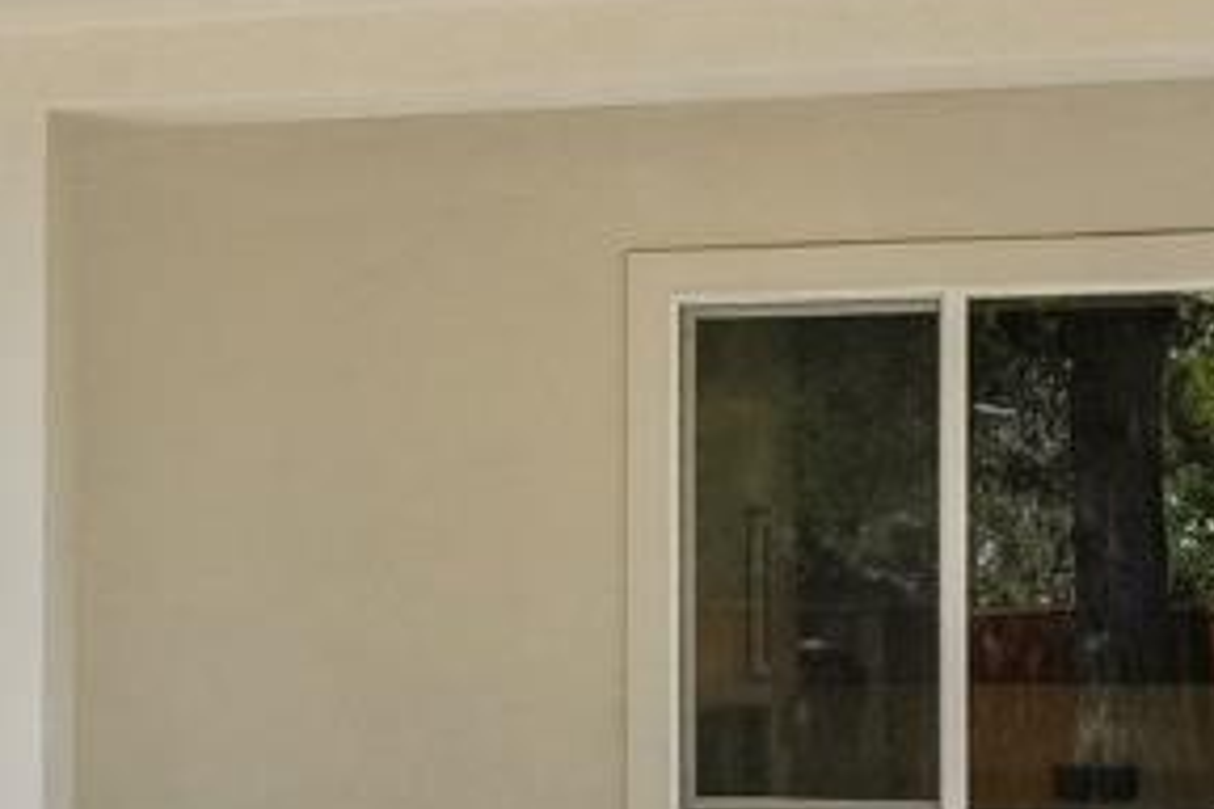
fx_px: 3577
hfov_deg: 17.8
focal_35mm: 106
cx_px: -451
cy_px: 440
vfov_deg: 12.9
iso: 640
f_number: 8
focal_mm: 20.4
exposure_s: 1/640
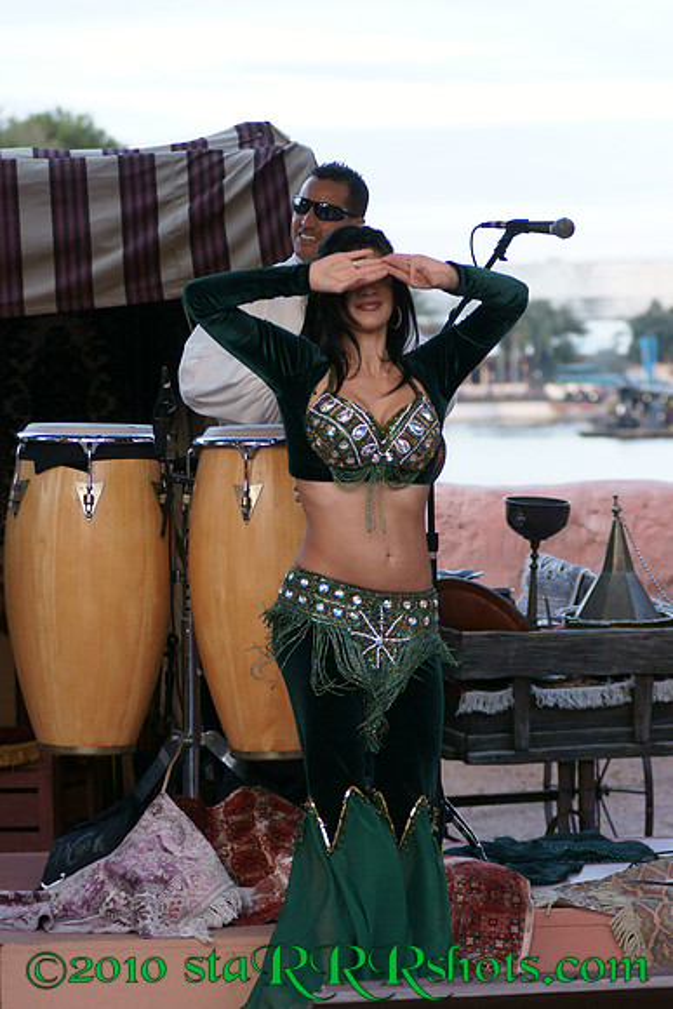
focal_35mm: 150
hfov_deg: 9.2
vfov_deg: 13.7
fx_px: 4203
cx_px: 336
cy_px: 504
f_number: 5
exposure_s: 1/500
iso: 1600
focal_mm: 100
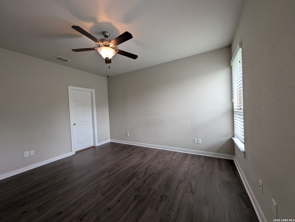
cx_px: 148
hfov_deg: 110.5
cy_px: 111
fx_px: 102
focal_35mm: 12
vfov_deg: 94.7
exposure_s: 1/120
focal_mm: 2.02
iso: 58
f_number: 1.7
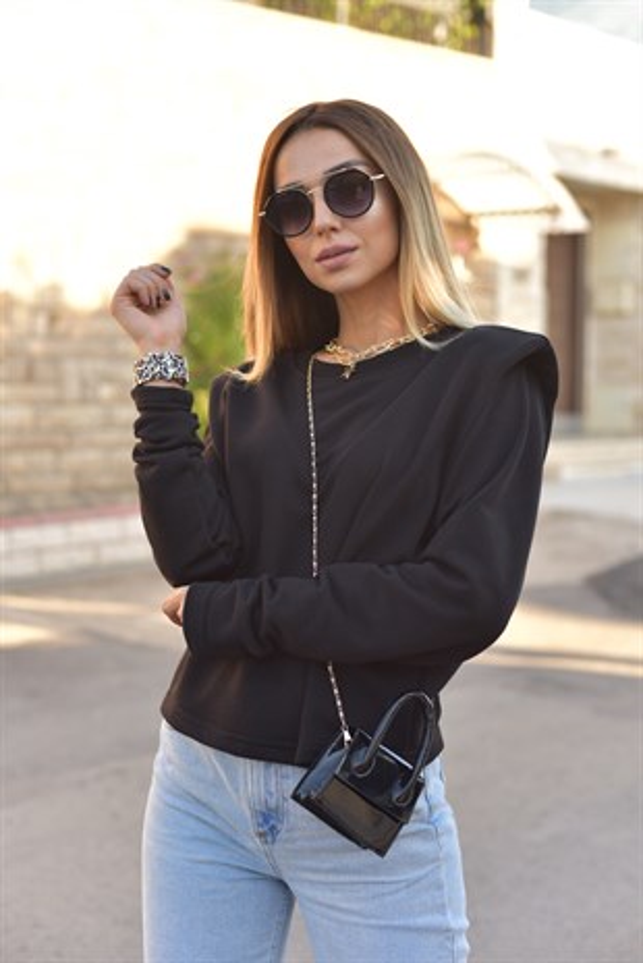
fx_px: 1337
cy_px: 482
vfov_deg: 39.6
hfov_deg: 27.0
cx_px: 322
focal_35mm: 50
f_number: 3.2
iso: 500
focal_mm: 50
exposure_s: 1/1000
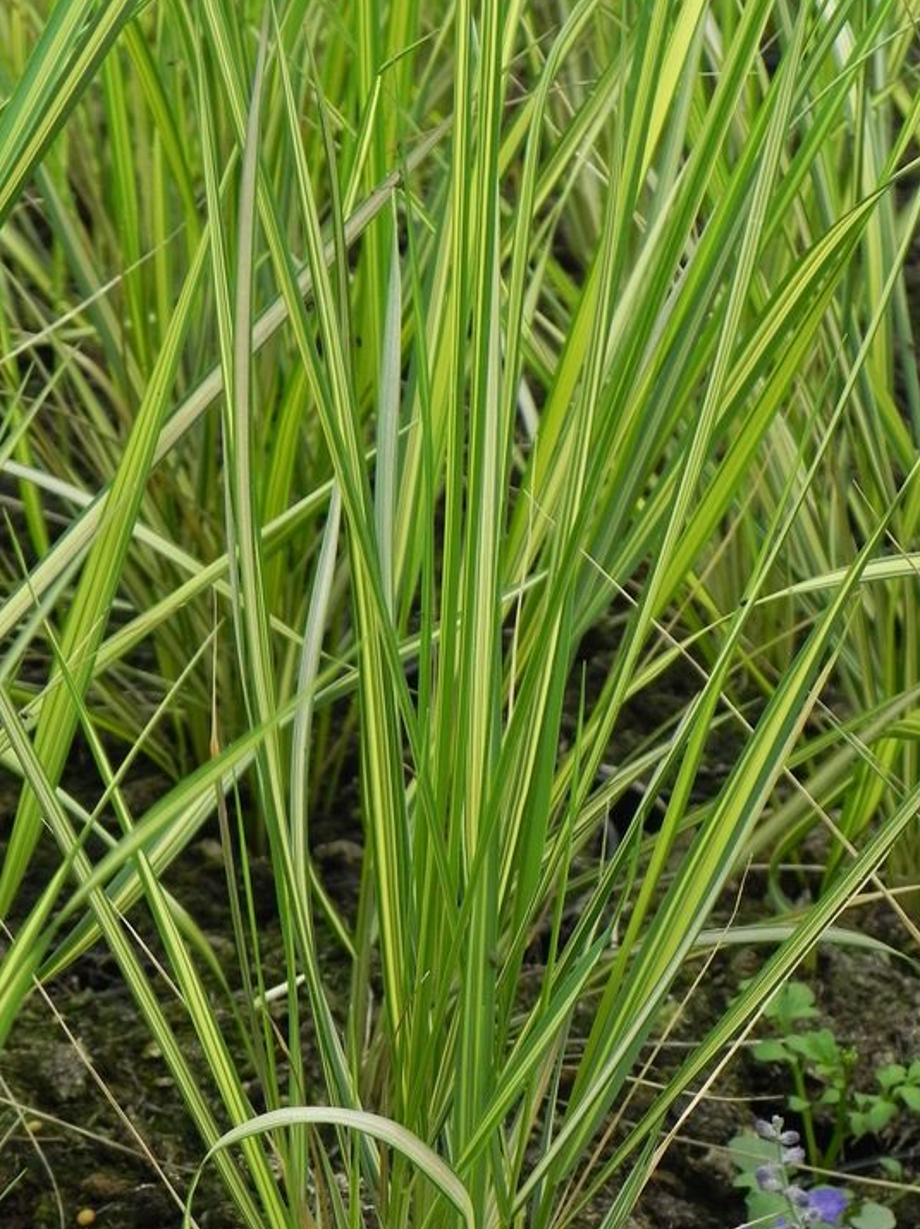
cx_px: 446
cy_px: 663
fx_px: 4649
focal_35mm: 131
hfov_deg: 11.3
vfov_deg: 15.1
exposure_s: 1/200
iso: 160
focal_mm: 20.8
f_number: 4.5
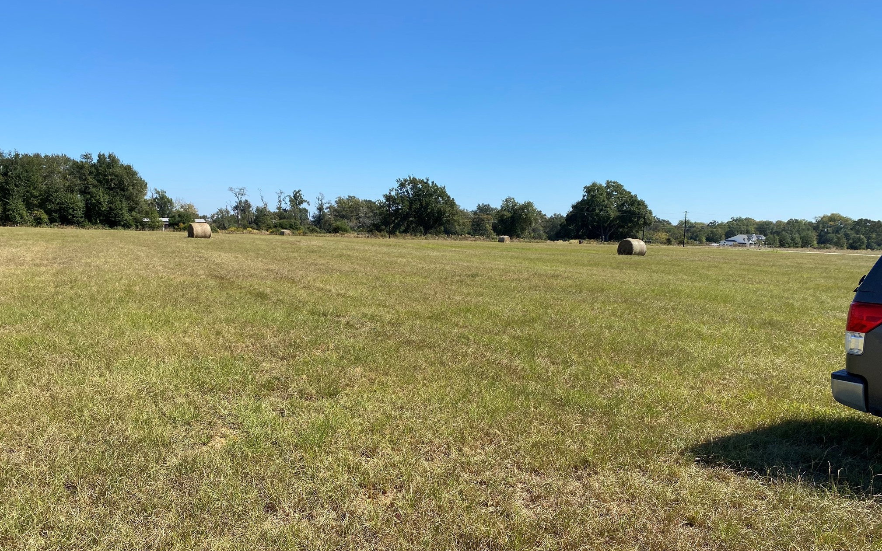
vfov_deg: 44.4
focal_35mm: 28
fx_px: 673
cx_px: 441
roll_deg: -1.1
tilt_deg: -8.2
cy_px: 319
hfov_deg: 66.5
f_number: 1.8
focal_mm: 4.25
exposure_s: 1/2817
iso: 32
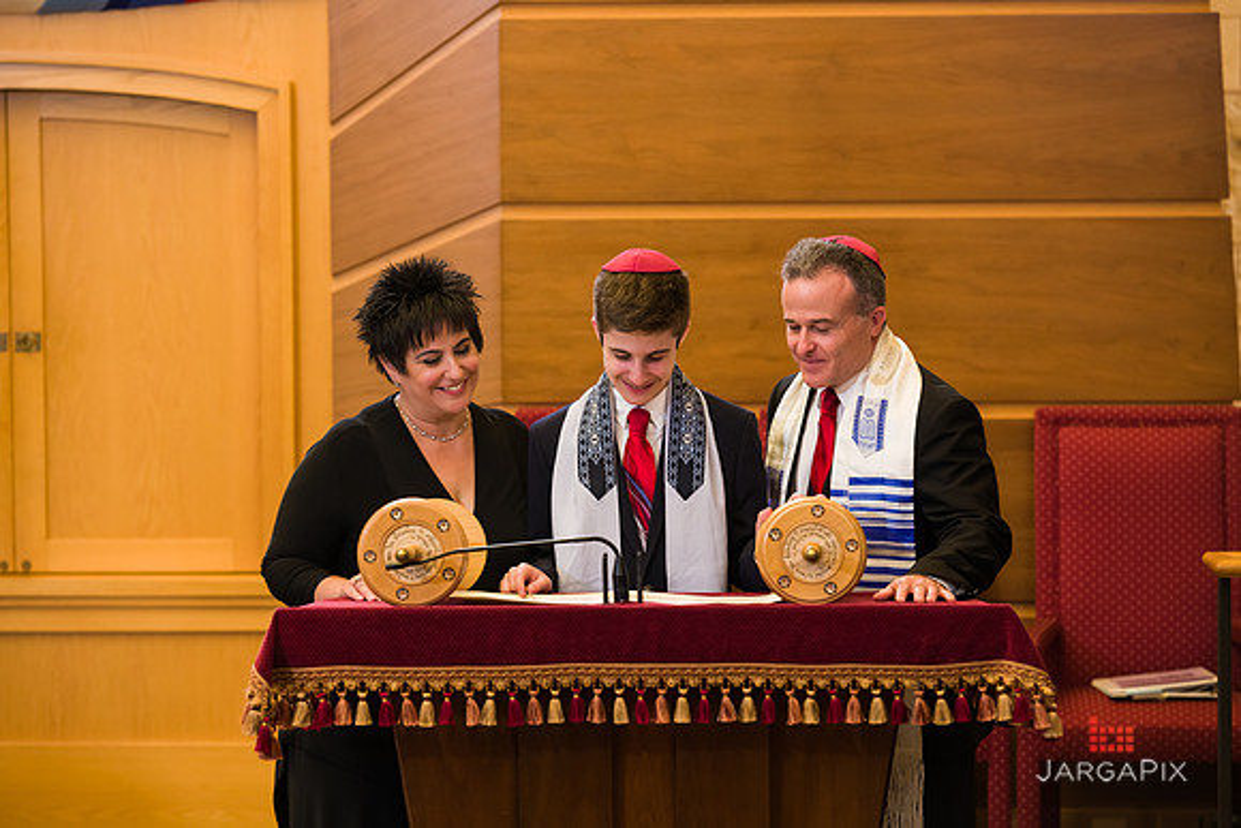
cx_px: 620
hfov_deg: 13.7
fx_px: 5172
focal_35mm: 150
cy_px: 414
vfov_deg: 9.2
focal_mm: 150
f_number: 5.6
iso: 1000
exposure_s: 1/200
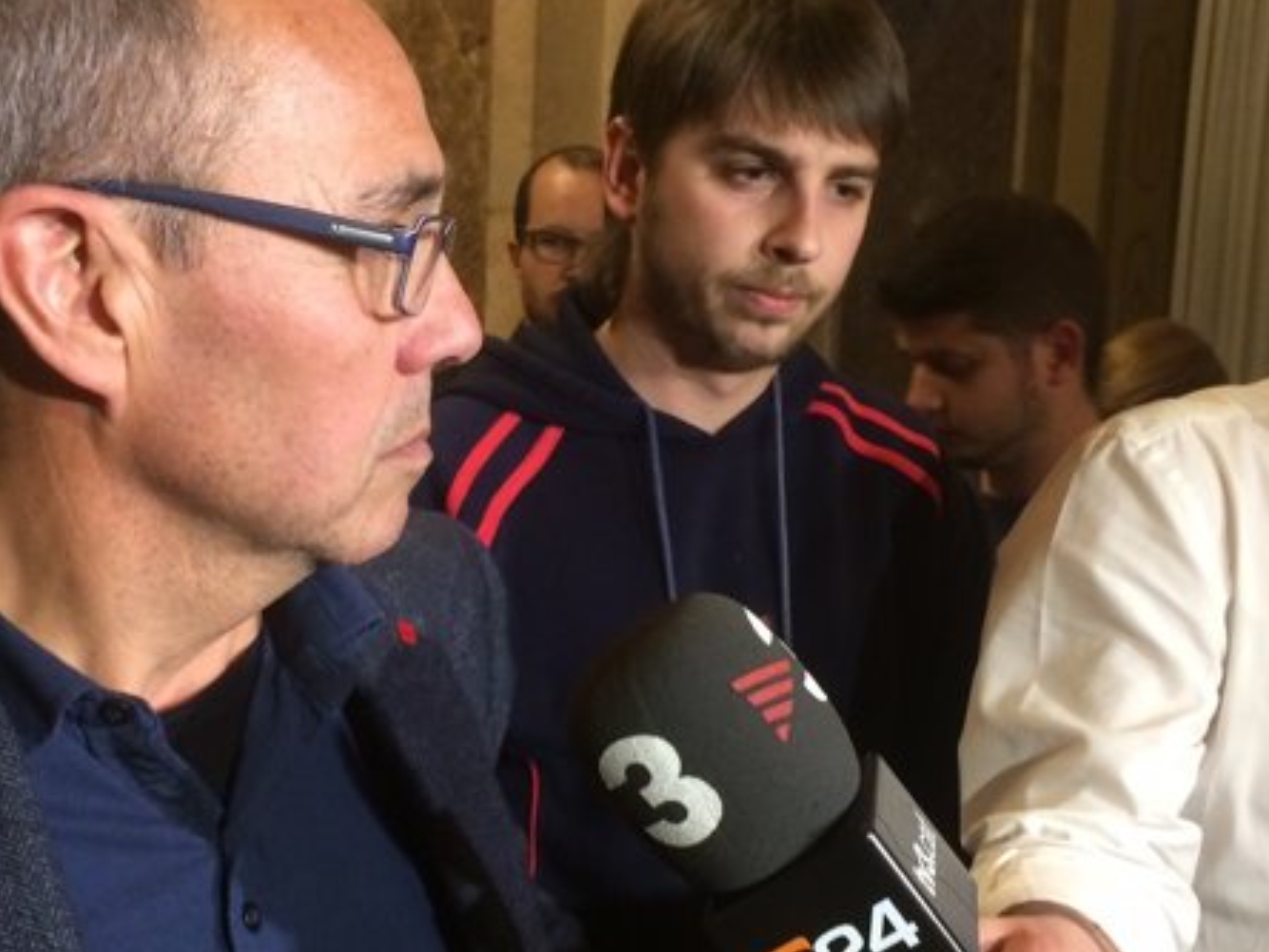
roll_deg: -0.6
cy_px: 573
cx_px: 616
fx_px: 1650
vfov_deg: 32.1
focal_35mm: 45
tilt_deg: -2.5
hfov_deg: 42.1
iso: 250
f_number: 2.2
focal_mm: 4.15
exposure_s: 1/33
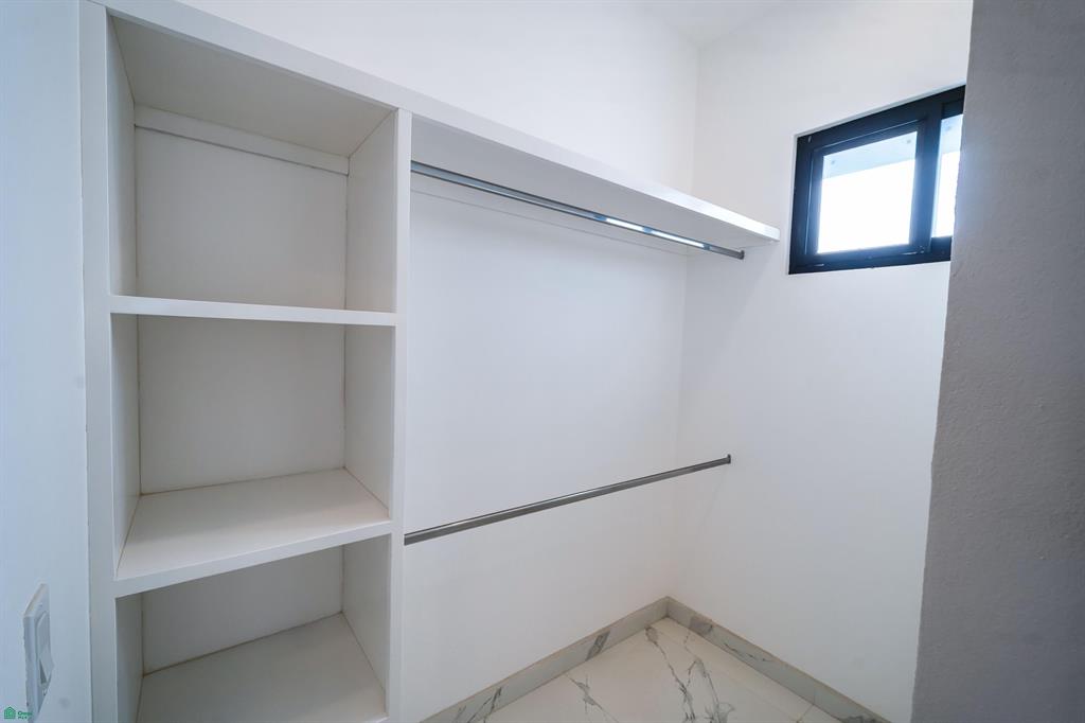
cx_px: 542
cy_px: 362
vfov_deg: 81.2
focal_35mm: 14
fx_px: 422
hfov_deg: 104.3
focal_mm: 14
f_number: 5.6
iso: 400
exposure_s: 1/200
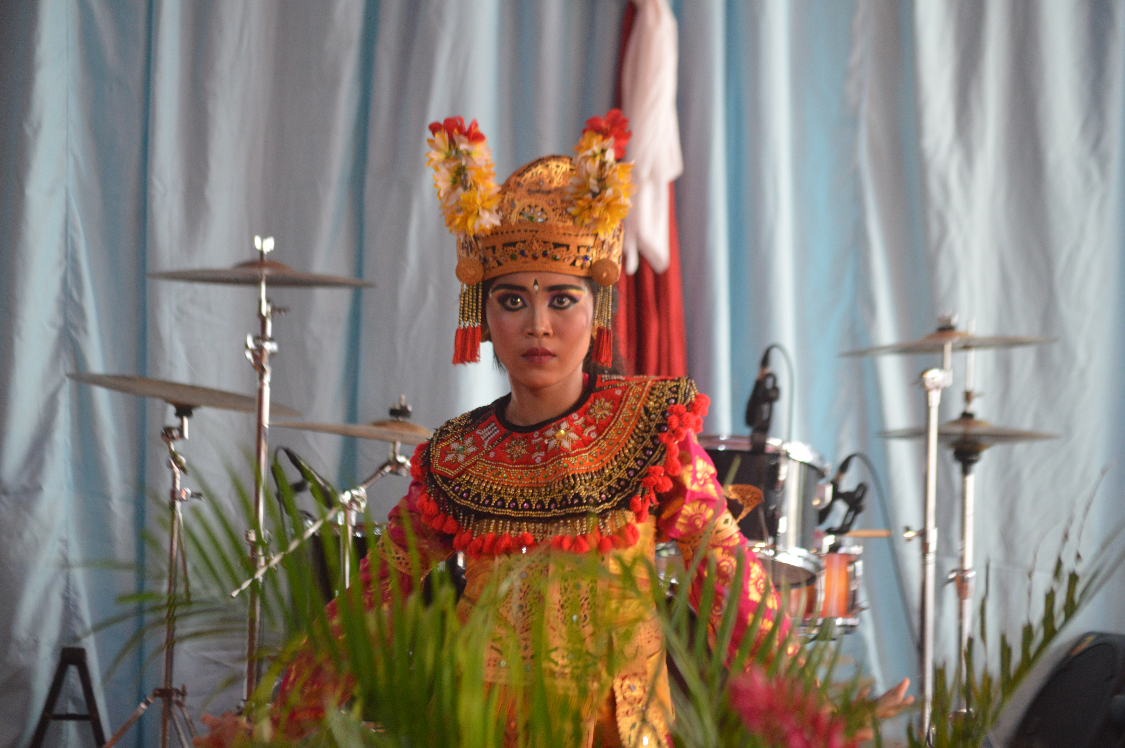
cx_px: 562
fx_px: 4917
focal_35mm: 158
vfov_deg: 8.7
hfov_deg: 13.1
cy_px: 374
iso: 900
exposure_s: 1/60
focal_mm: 105
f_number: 4.5
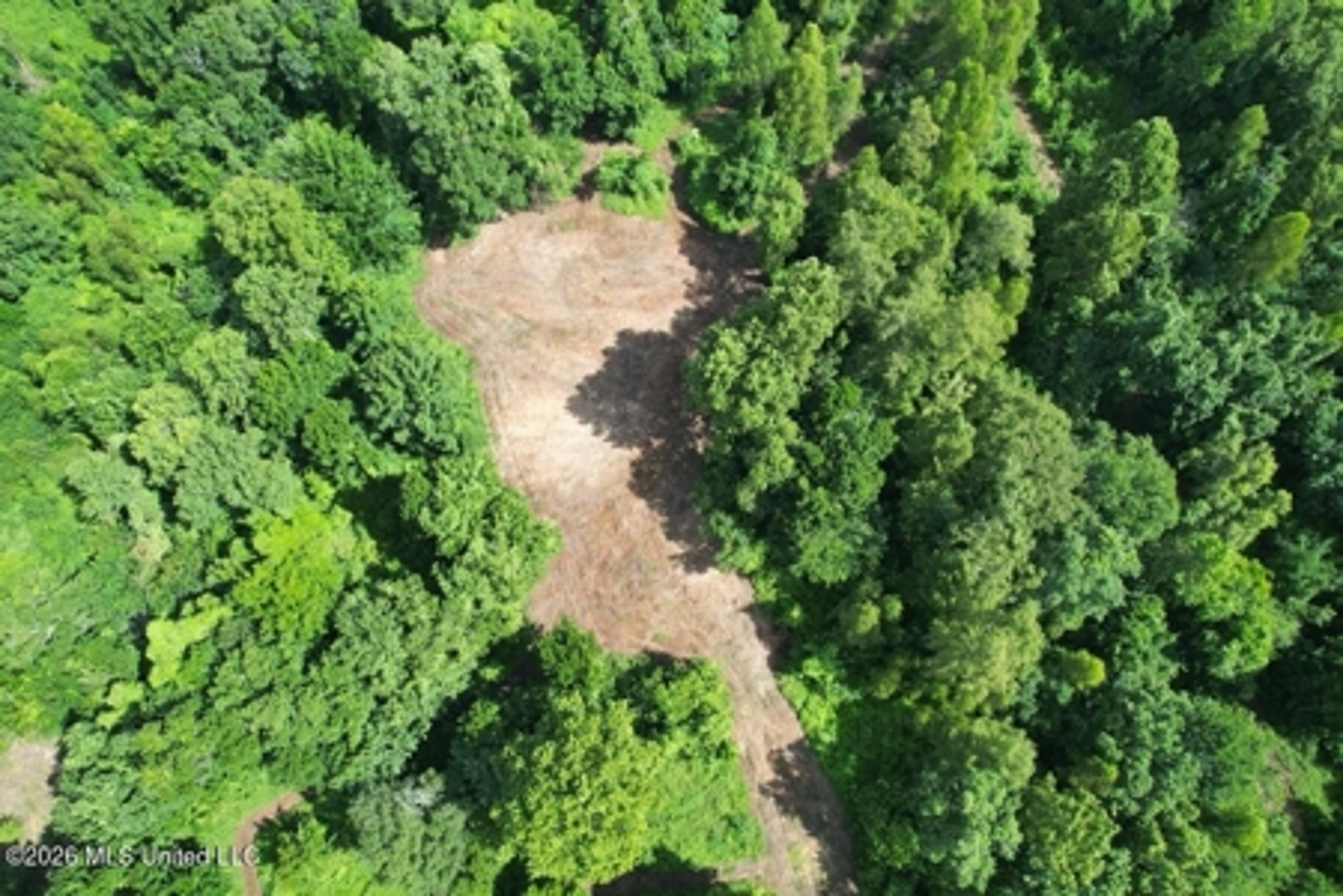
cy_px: 448
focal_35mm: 22
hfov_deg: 78.6
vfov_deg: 57.2
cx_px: 672
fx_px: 821
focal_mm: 8.38
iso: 100
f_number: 2.8
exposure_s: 1/500
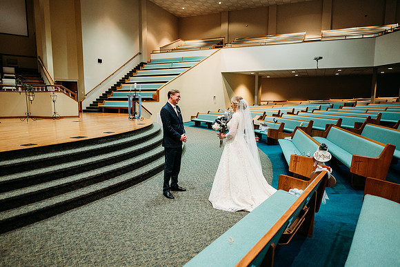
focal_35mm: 24
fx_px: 267
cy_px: 134
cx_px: 200
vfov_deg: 53.2
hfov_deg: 73.7
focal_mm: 24
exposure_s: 1/125
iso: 2000
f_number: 1.8
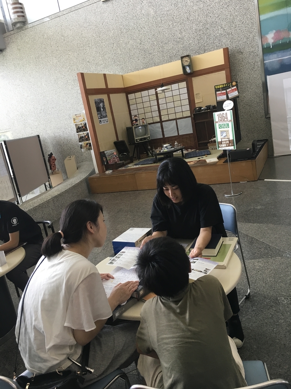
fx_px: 325
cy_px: 194
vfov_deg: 61.7
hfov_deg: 48.2
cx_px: 146
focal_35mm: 29
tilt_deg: -13.9
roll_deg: +11.6
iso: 40
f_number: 2.2
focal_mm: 4.15
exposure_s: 1/30
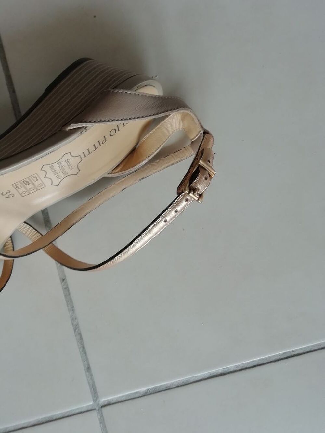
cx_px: 162
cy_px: 216
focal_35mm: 26
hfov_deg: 53.1
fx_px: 325
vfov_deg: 67.3
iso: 80
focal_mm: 3.46
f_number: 2.2
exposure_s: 1/33.3
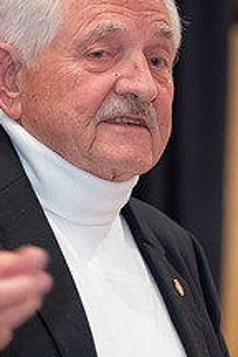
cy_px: 185
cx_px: 92
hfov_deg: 3.3
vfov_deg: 5.0
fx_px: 4125
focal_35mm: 416
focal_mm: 200
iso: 8000
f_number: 3.2
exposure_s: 1/125
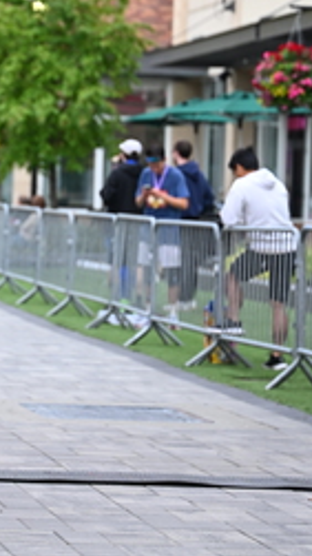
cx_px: -72
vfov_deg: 13.2
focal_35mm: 163
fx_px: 2400
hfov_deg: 7.4
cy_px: 142
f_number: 2.8
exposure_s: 1/1600
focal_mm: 71
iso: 640
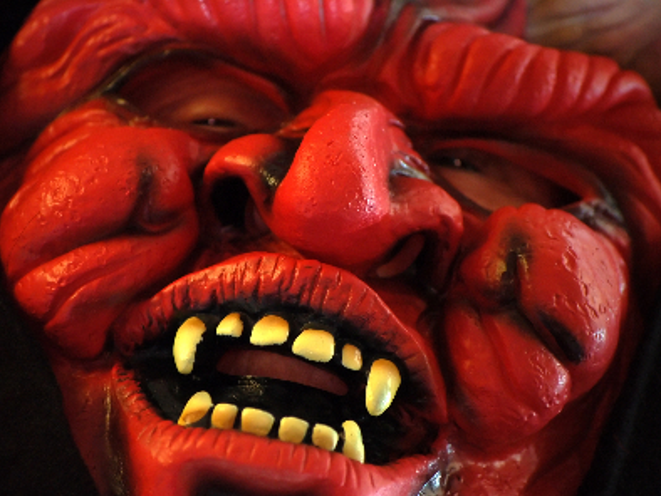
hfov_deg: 9.6
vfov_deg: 7.2
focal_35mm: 206
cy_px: 249
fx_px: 3927
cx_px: 304
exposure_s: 1/60
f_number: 5
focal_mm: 125
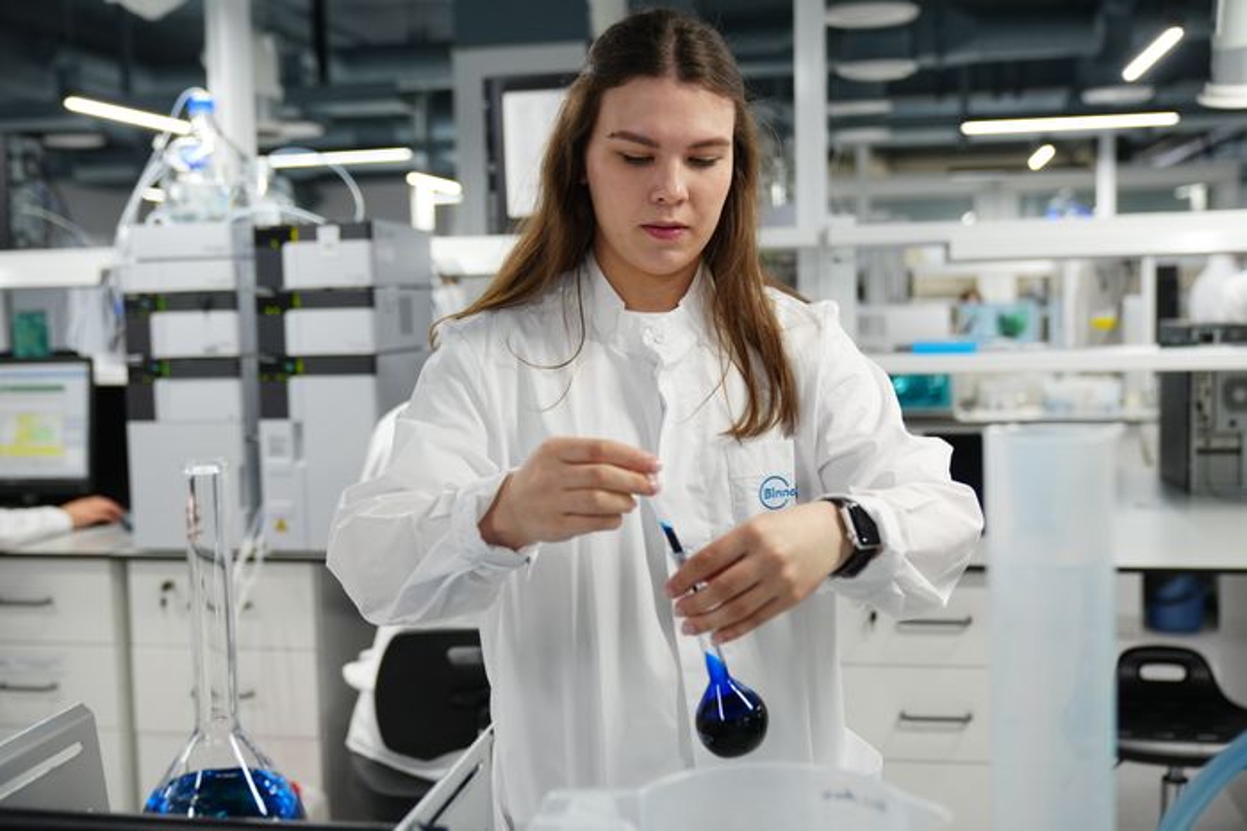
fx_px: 1385
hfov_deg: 48.5
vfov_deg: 33.4
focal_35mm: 40
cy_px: 416
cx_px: 624
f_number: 2.8
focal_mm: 40
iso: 1250
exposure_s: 1/500
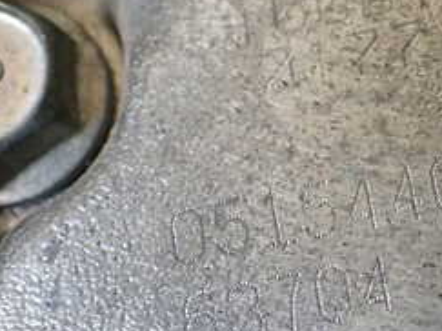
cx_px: 397
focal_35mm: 74
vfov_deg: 19.9
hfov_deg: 25.5
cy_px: 153
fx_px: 944
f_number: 2.3
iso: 500
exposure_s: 1/125
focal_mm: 5.4
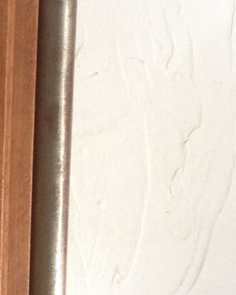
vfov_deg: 9.4
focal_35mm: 201
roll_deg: +2.3
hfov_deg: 7.0
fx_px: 1756
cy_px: -102
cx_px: -417
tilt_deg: -21.2
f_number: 2.4
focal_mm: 4.12
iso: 80
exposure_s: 1/20
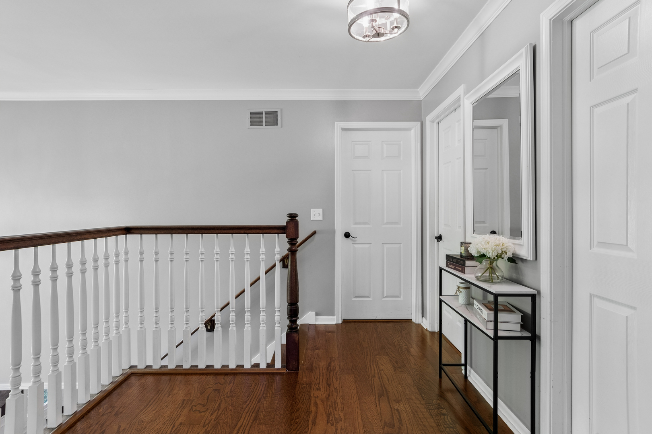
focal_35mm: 18
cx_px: 326
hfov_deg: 90.0
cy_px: 217
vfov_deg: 67.4
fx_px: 326
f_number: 8
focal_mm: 12
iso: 250
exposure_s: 1/13
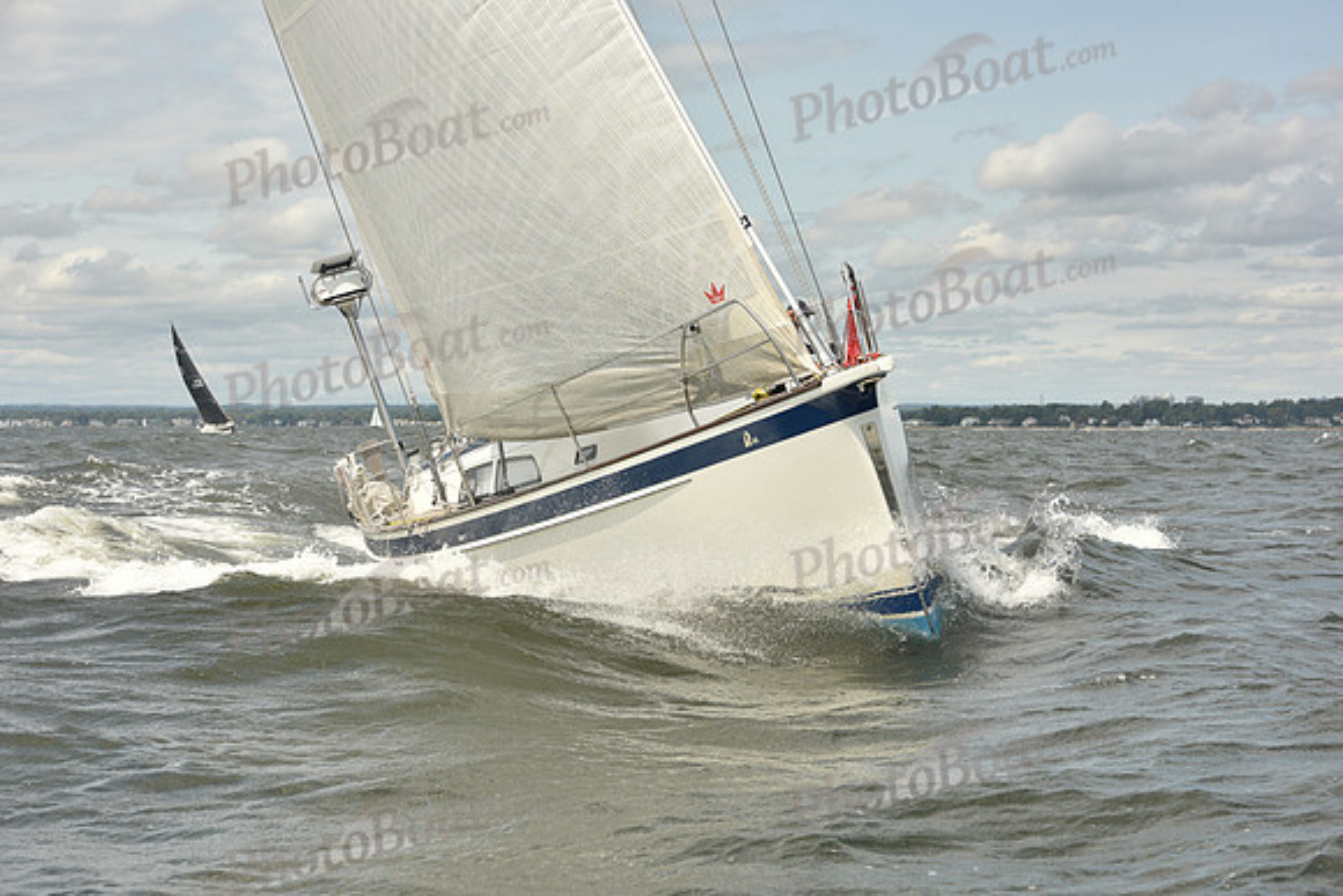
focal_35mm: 70
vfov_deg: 19.5
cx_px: 672
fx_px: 2612
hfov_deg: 28.8
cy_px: 448
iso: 250
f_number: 9
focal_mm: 70
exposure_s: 1/800
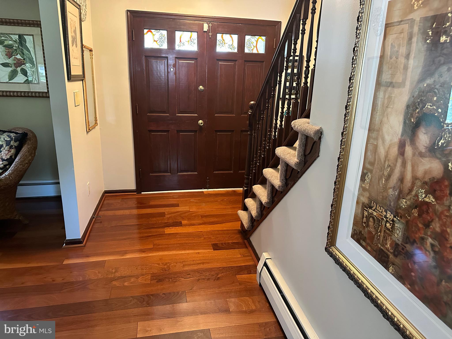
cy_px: 170
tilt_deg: -15.8
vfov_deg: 56.8
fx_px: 313
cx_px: 226
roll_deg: -1.8
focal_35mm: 24
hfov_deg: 71.6
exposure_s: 1/60
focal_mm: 6.86
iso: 800
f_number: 1.78
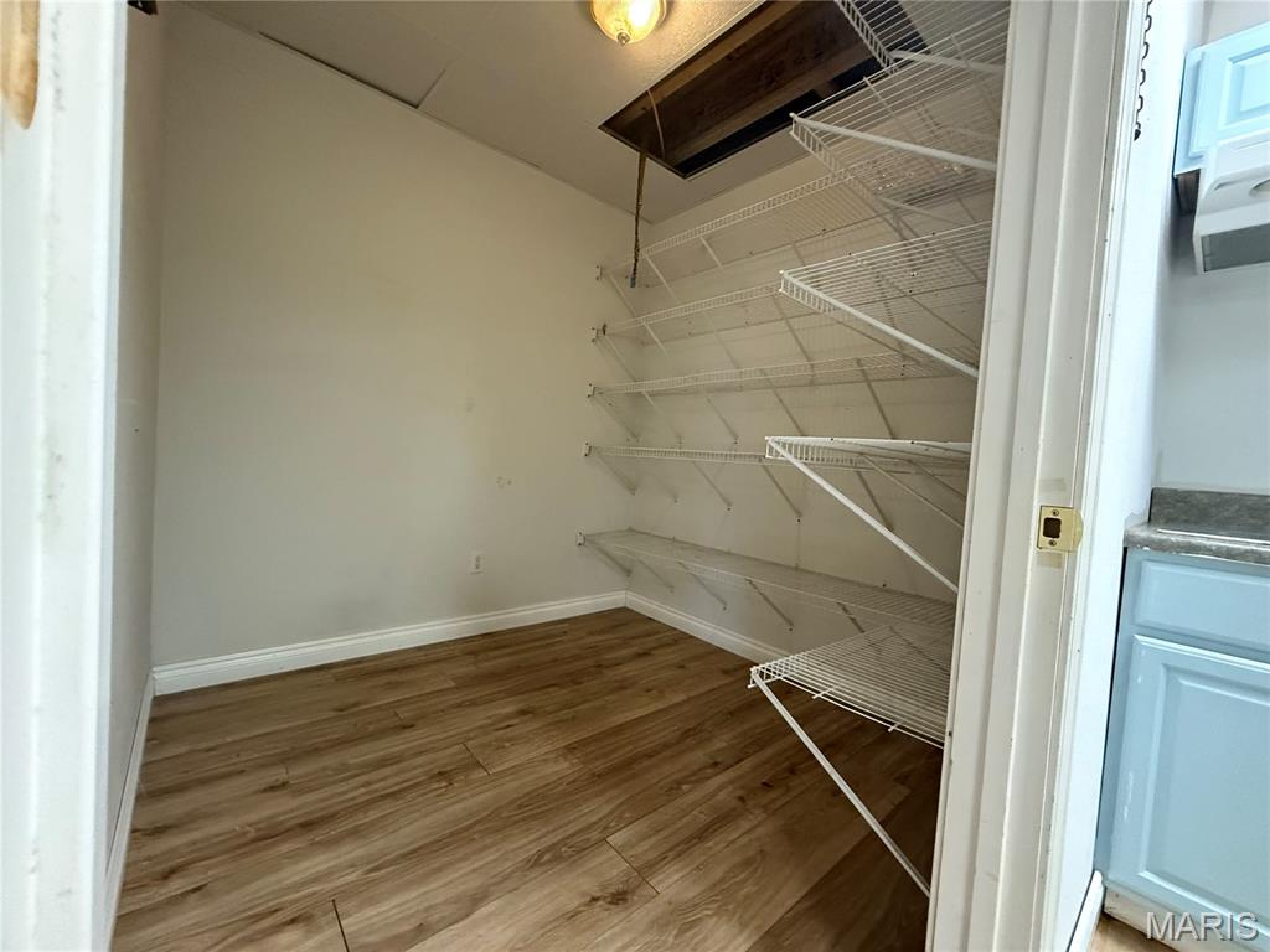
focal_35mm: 14
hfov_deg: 102.1
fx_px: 514
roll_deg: -4.2
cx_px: 635
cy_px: 476
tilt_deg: -1.5
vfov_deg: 85.7
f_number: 2.2
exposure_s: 1/60
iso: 800
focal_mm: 2.22
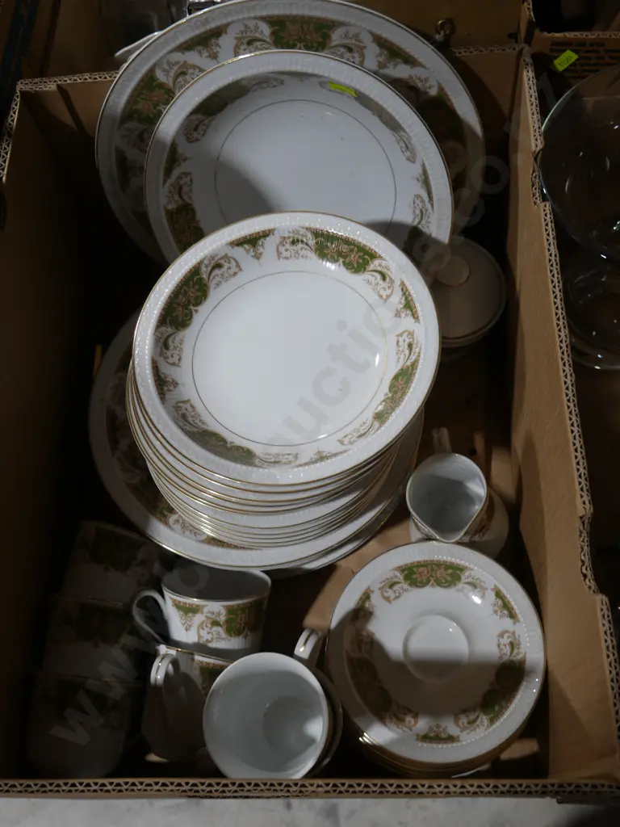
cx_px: 310
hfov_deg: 41.8
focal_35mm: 34
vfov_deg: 54.0
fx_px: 812
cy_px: 414
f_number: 4
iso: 250
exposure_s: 1/60
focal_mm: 17
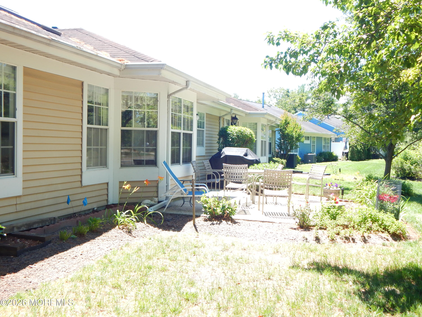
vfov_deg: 37.7
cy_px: 158
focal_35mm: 38
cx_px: 211
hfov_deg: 49.0
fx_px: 463
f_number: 3.4
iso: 125
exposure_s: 1/200
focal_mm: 6.8
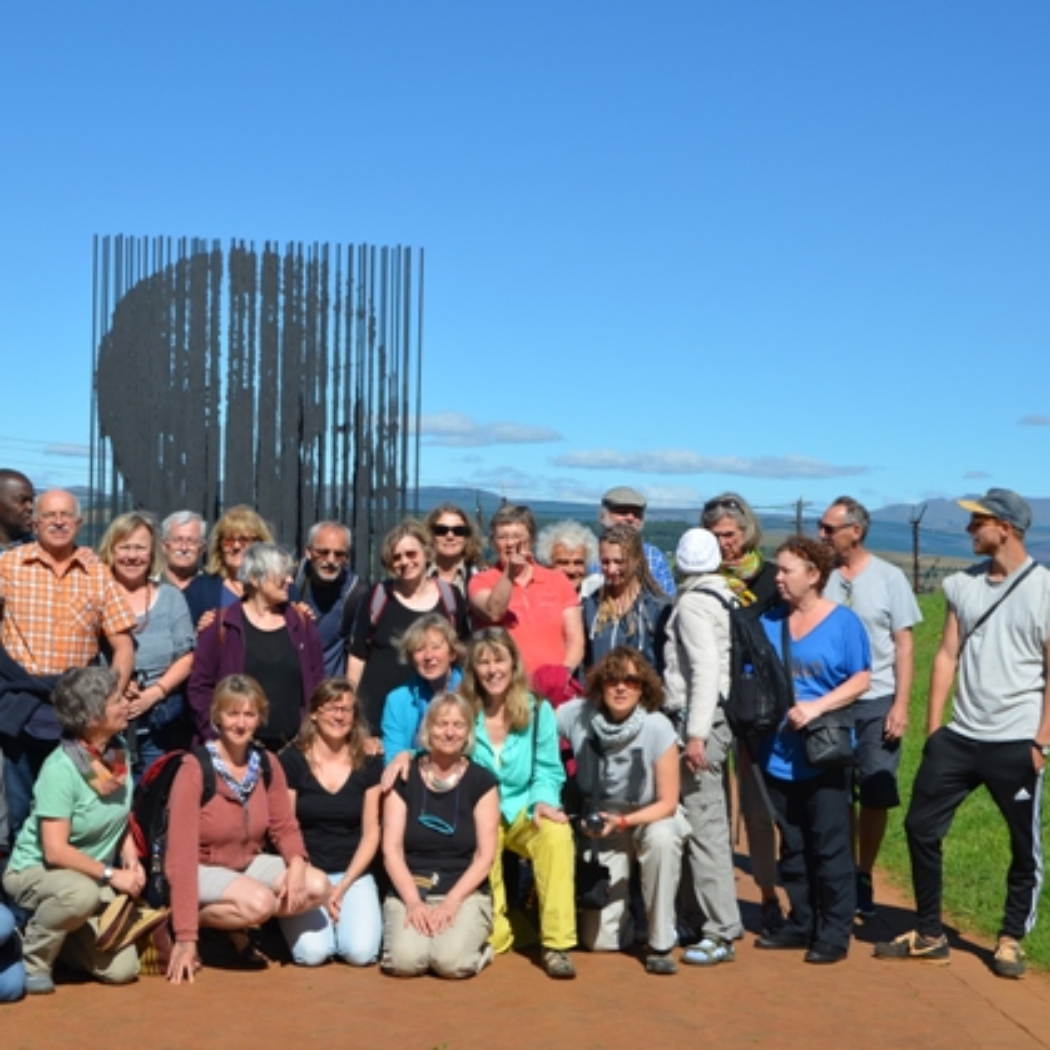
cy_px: 521
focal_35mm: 66
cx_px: 418
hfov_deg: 26.0
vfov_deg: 26.1
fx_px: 2265
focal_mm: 34
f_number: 9
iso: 100
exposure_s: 1/320
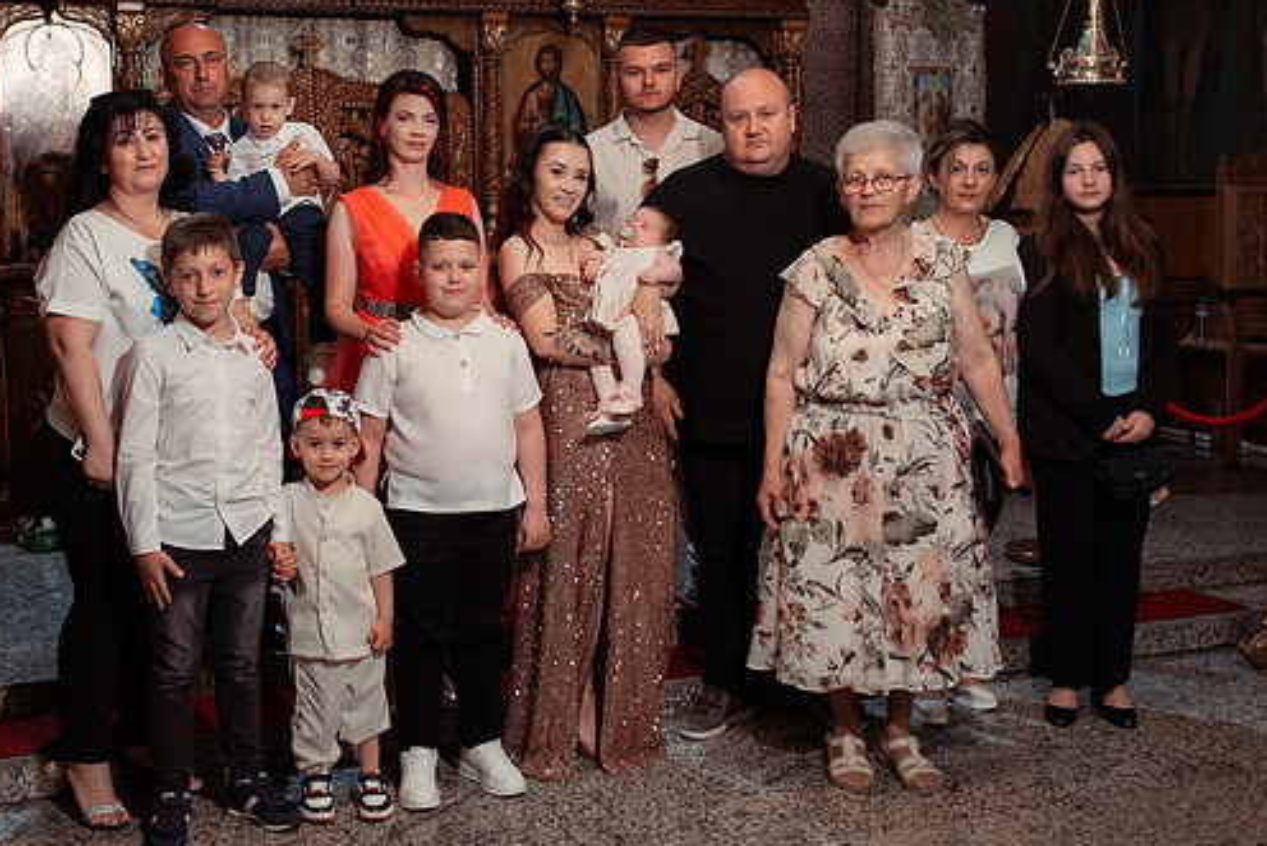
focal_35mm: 45
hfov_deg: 43.2
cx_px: 473
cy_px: 374
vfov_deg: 29.9
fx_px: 1584
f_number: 2.8
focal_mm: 35
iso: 1600
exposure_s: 1/250
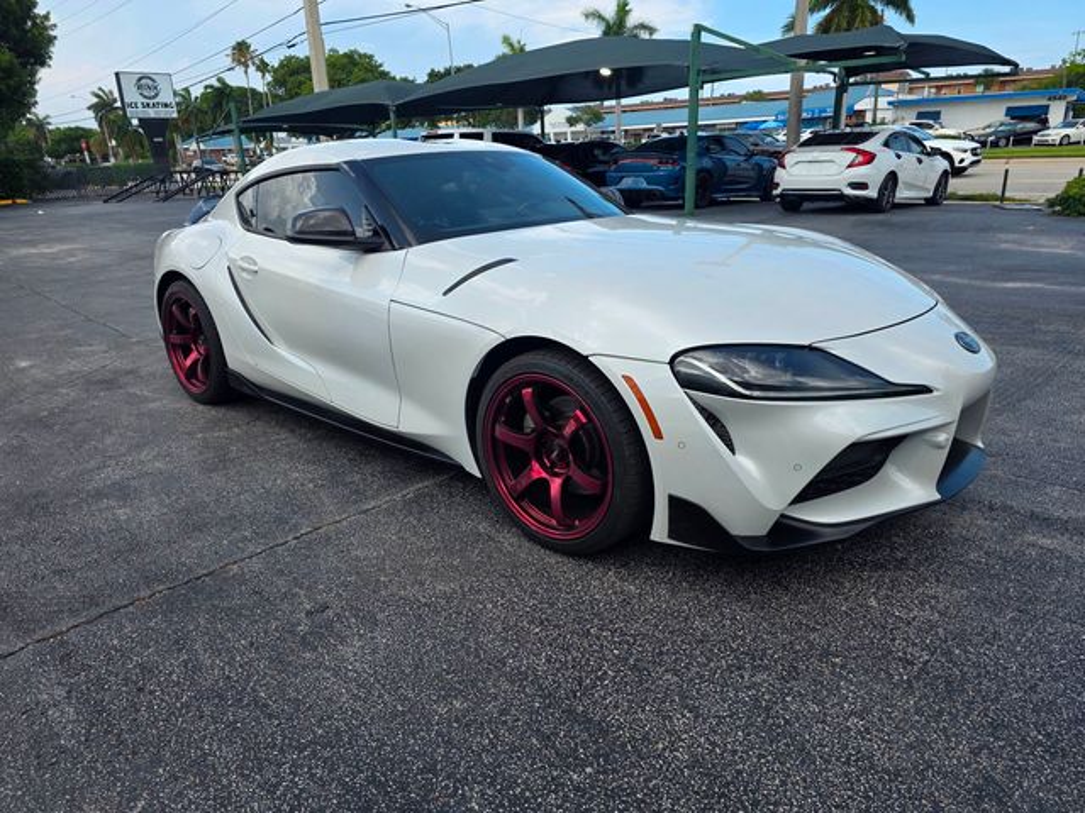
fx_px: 721
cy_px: 406
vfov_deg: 58.9
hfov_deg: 73.9
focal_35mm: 23
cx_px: 542
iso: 80
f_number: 1.7
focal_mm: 6.3
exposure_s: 1/3026
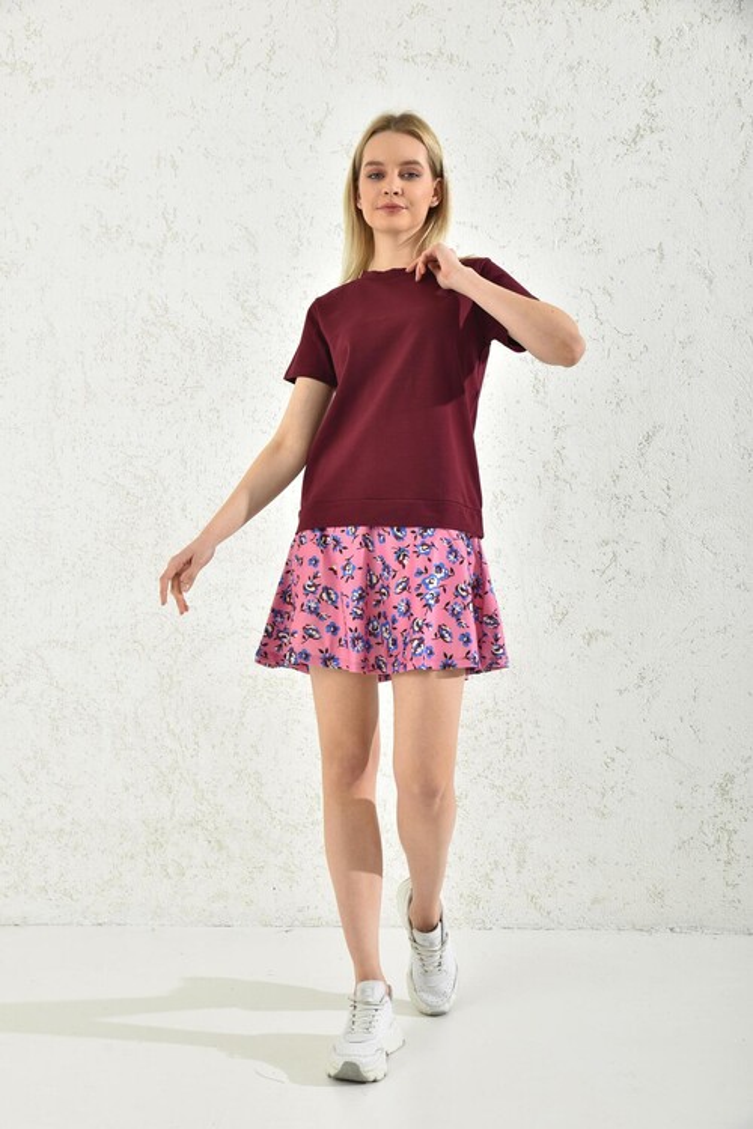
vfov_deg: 39.6
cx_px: 376
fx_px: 1569
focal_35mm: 50
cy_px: 564
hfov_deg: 27.0
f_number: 7.1
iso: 100
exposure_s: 1/160
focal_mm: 50
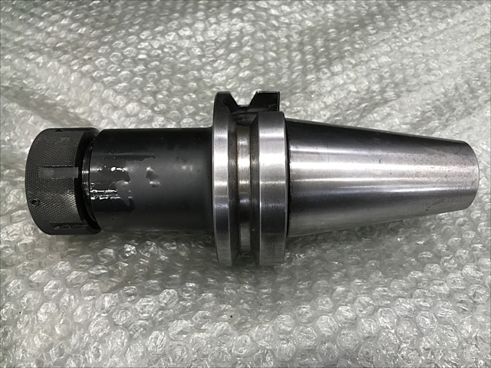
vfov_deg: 49.7
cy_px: 184
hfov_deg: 63.4
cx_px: 246
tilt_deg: -57.3
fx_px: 397
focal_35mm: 28
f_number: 1.8
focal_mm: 3.99
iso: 40
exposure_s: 1/17
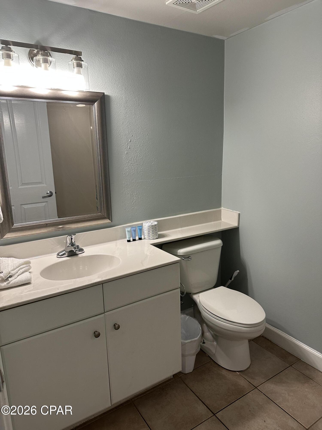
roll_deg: +1.0
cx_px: 161
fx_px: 298
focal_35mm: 24
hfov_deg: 56.8
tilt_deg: -12.1
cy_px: 215
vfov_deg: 71.6
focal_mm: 6.86
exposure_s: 1/120
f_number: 1.78
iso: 160
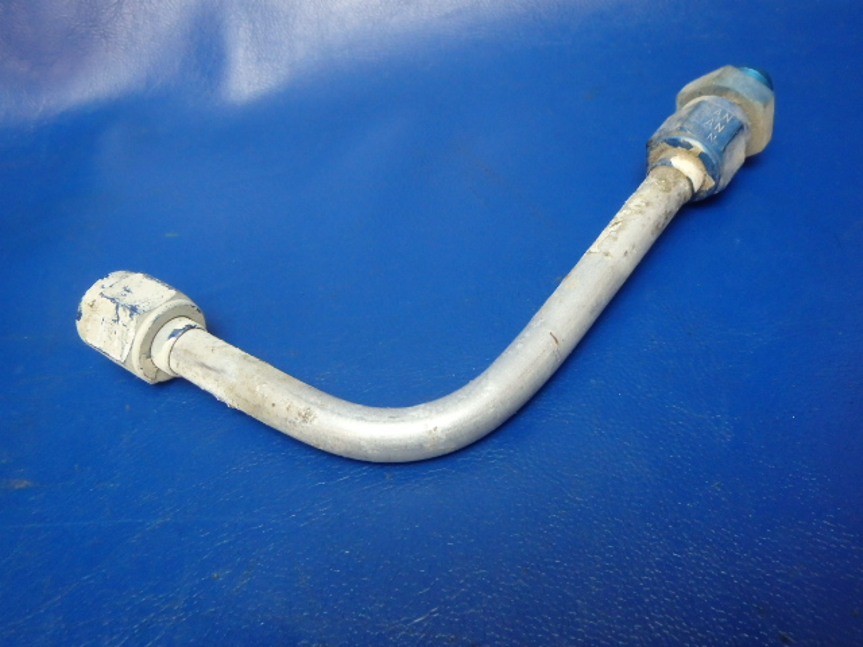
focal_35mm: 28
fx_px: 698
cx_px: 432
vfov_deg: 49.7
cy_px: 324
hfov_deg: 63.4
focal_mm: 5
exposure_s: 1/30
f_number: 3.9
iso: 640
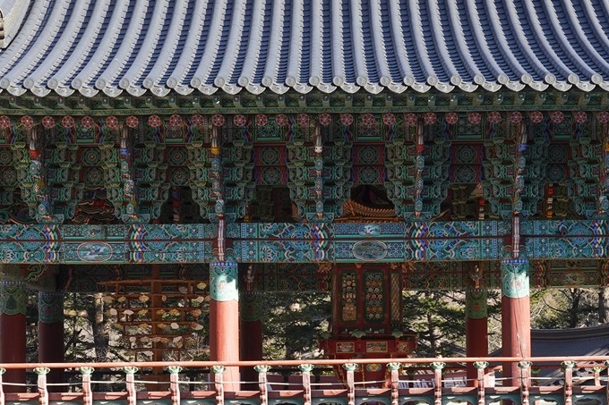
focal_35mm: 103
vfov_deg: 13.2
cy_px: 308
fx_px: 1742
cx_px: 420
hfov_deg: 19.7
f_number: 13
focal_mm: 35
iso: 400
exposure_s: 1/100
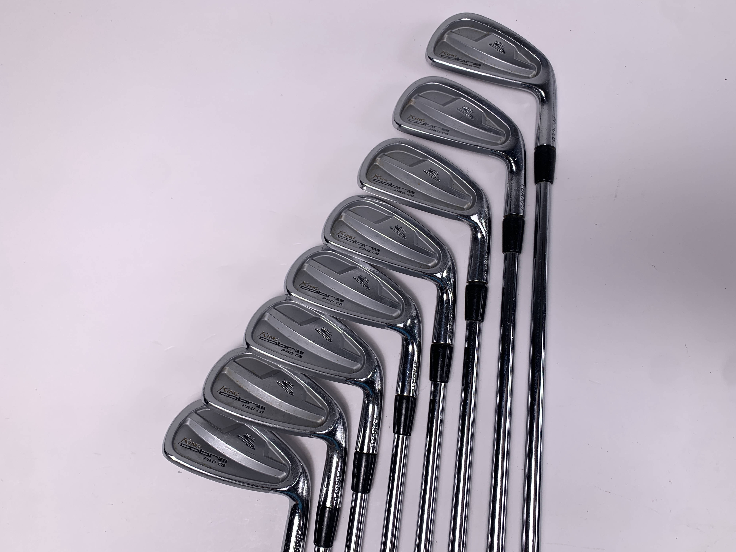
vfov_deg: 53.1
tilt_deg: -76.6
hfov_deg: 67.3
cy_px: 276
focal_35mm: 26
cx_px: 368
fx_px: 553
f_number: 1.8
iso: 25
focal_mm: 4.25
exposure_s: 1/248
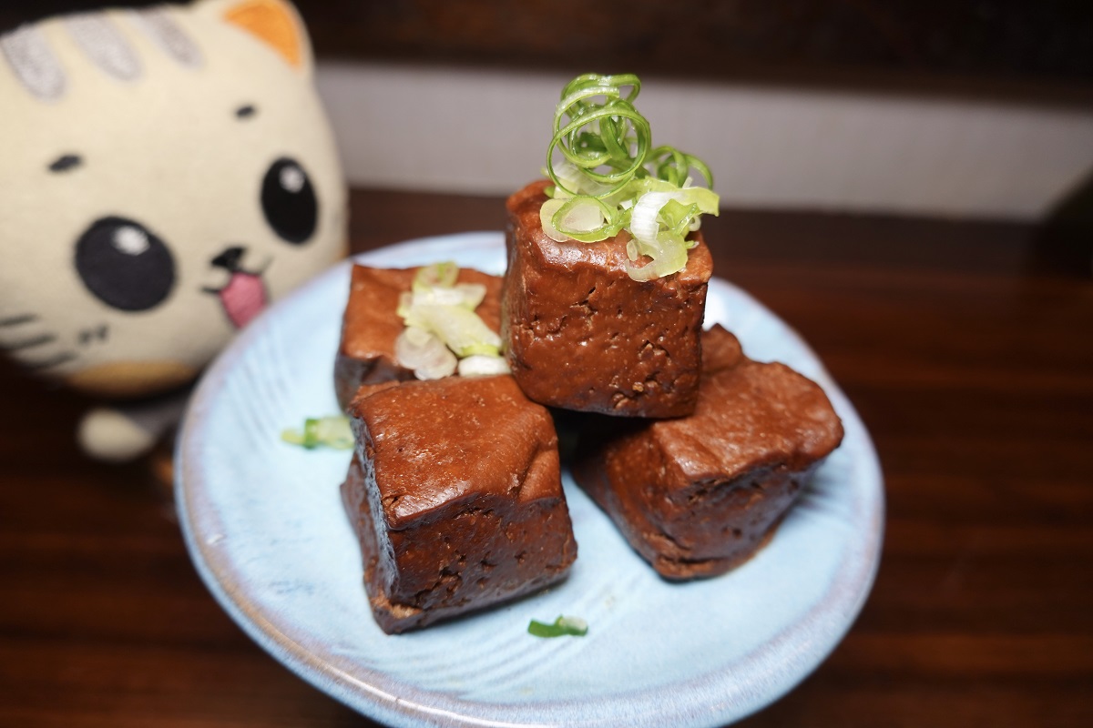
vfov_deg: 53.1
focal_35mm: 24
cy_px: 364
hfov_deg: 73.7
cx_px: 546
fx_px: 729
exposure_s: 1/40
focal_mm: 9
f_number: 2.8
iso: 100
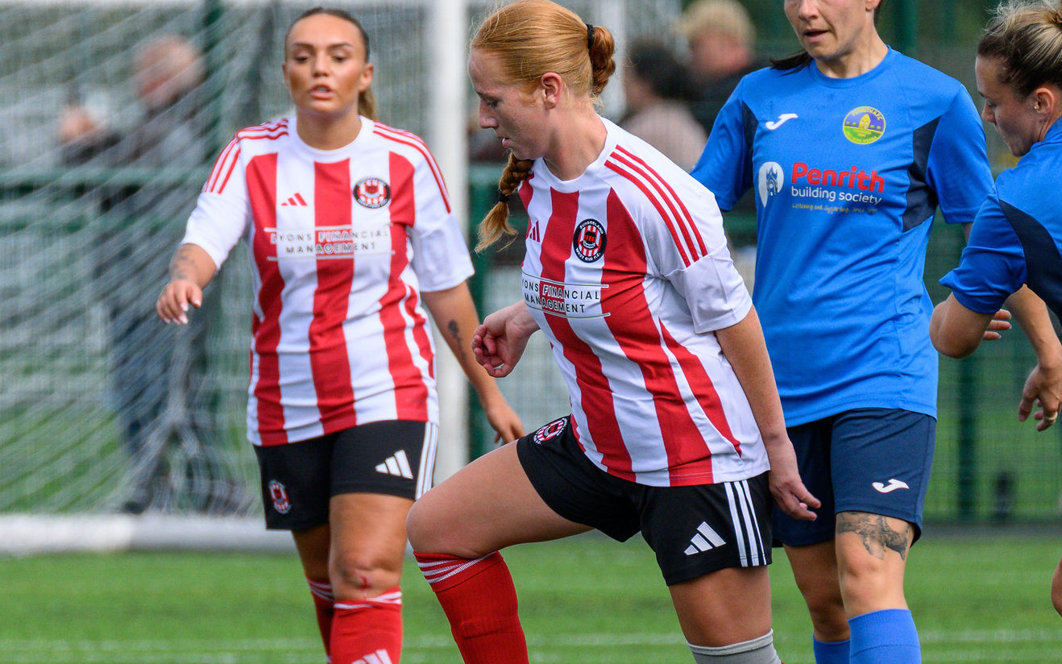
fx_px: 32448
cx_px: 418
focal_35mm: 1121
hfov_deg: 1.9
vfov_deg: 1.2
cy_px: 335
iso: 560
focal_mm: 400
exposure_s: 1/1600
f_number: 5.6
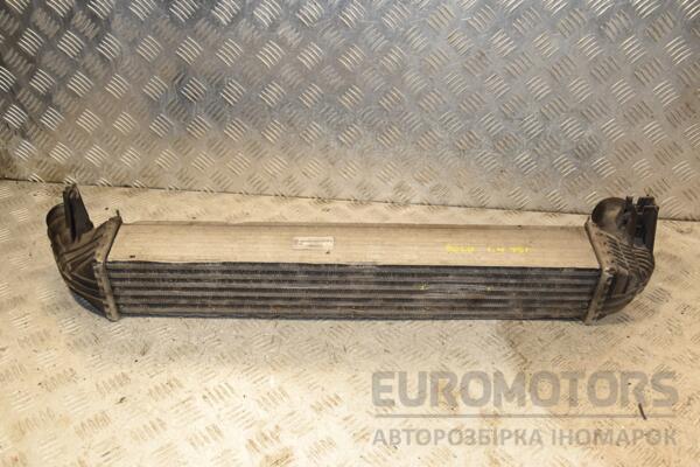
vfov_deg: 36.9
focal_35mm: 36
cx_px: 350
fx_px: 700
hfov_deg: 53.1
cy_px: 234
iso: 800
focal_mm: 24
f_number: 6.3
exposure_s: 1/200
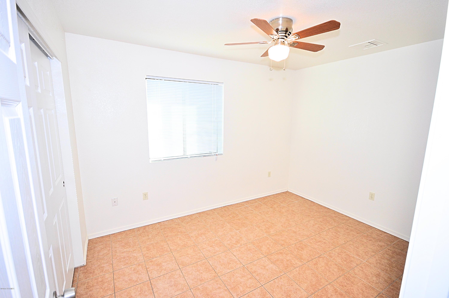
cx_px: 224
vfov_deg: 69.5
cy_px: 149
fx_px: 215
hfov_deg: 92.5
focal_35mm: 17
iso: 400
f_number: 5.6
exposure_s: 1/125
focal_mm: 11.5
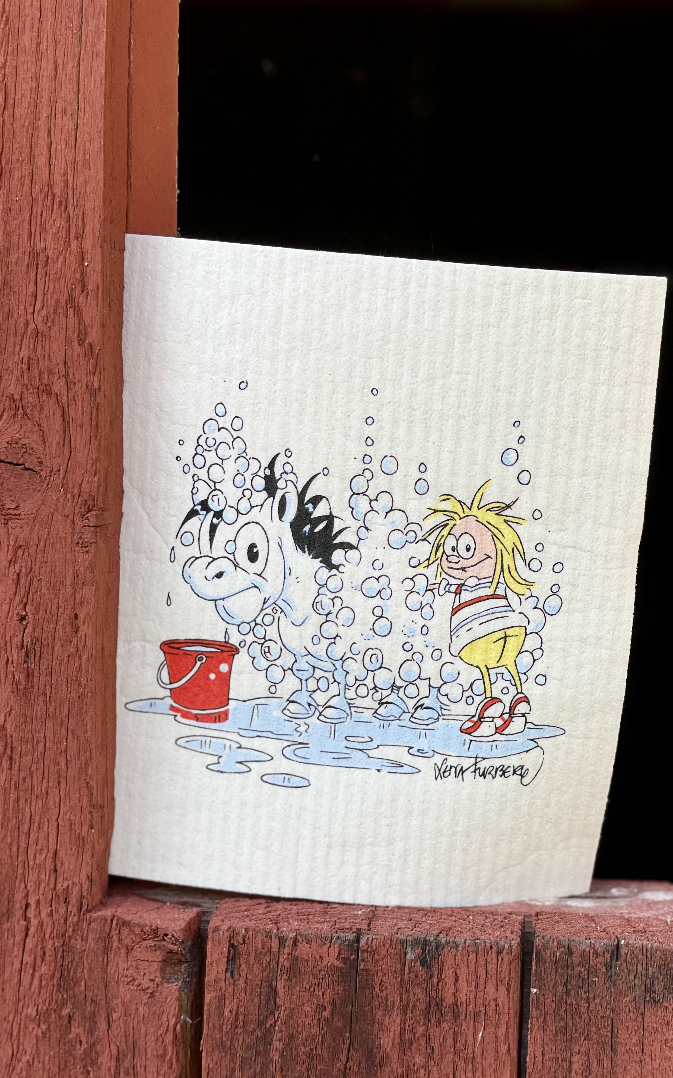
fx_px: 1644
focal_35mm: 56
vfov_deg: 36.3
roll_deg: -1.1
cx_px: 407
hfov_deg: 23.1
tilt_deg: -4.3
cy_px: 535
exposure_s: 1/331
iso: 32
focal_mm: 6
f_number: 2
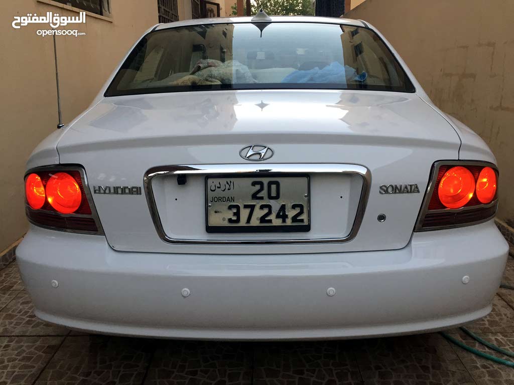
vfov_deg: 48.2
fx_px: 431
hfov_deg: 61.7
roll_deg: -0.1
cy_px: 192
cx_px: 257
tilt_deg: -14.5
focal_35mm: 29
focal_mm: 4.15
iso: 50
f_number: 2.2
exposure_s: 1/33
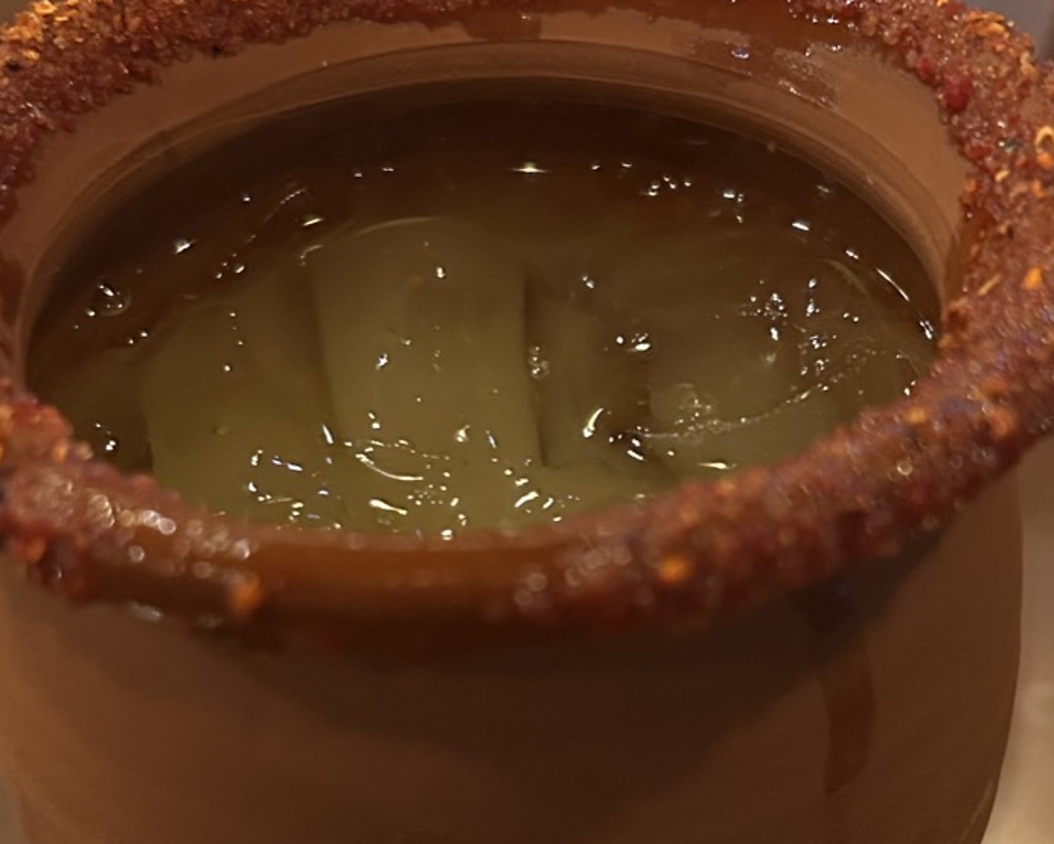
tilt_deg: -43.7
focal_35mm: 44
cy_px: 579
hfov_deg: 42.0
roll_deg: +1.6
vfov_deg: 33.8
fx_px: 1373
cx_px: 489
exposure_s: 1/30
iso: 640
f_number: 1.5
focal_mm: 5.7
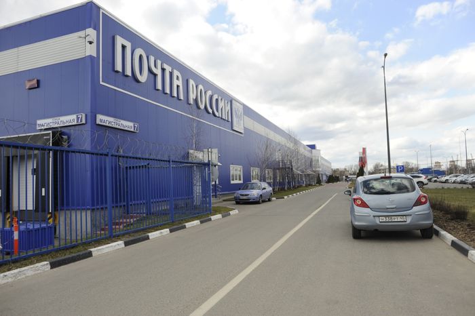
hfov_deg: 73.8
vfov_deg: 53.1
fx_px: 317
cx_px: 238
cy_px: 158
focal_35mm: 24
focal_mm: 24
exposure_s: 1/640
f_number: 4
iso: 200
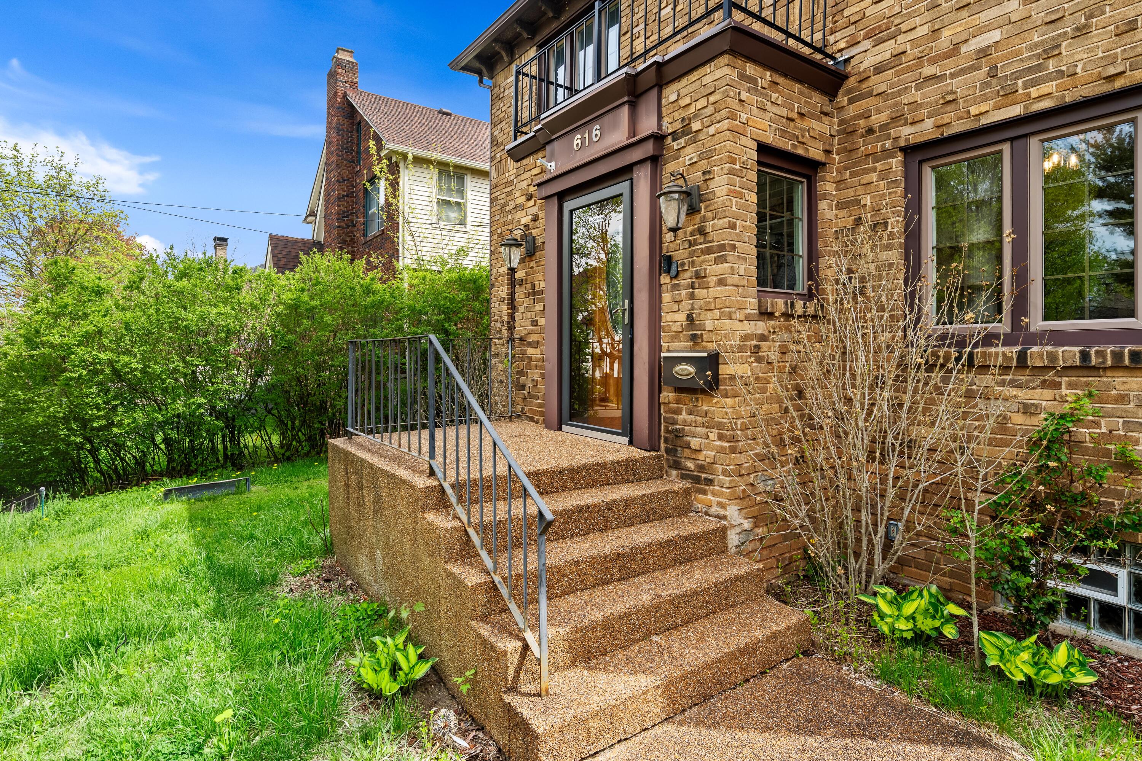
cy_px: 380
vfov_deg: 67.4
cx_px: 571
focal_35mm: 18
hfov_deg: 90.0
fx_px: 571
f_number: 8
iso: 250
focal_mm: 18
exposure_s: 1/50
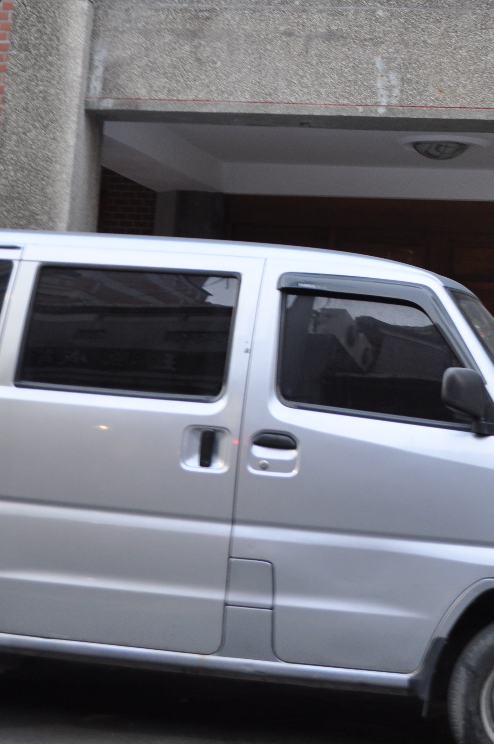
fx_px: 1217
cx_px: 424
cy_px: 85
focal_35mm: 59
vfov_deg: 32.4
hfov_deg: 22.5
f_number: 4.5
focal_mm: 22
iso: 400
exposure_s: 1/20
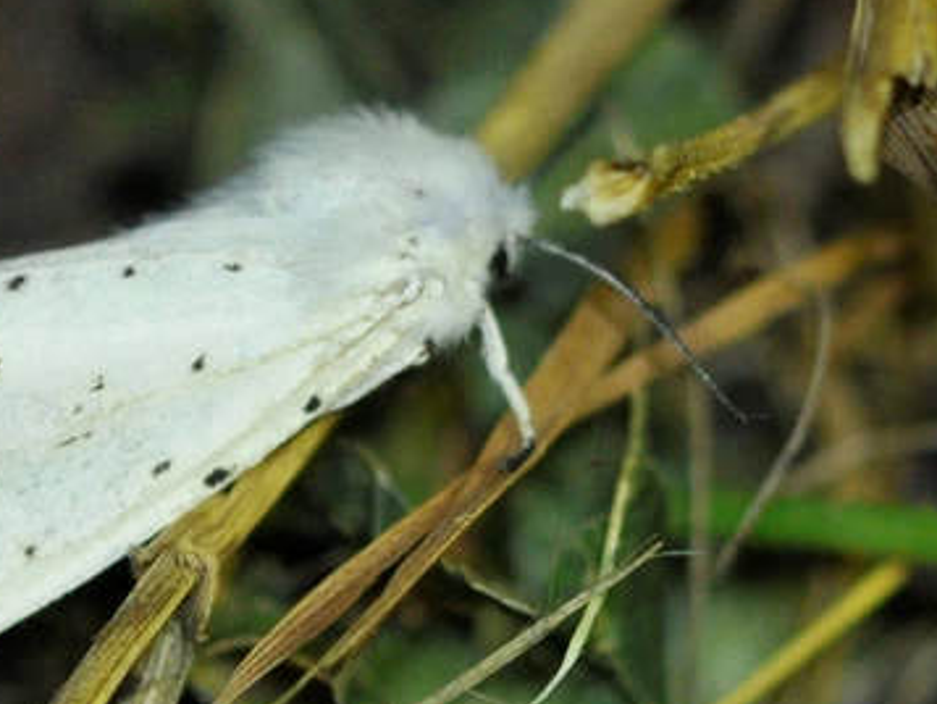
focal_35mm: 271
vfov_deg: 5.5
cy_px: 356
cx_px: 150
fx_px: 7334
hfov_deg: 7.3
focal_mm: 105
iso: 640
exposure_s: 1/60
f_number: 4.5
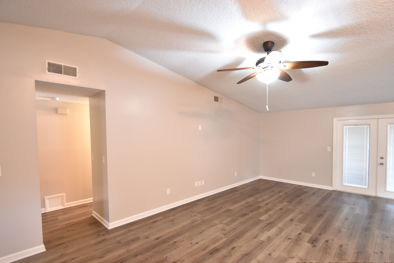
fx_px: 186
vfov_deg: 70.3
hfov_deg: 93.1
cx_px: 213
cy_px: 141
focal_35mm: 17
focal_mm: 10
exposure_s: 1/20
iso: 800
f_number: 3.5
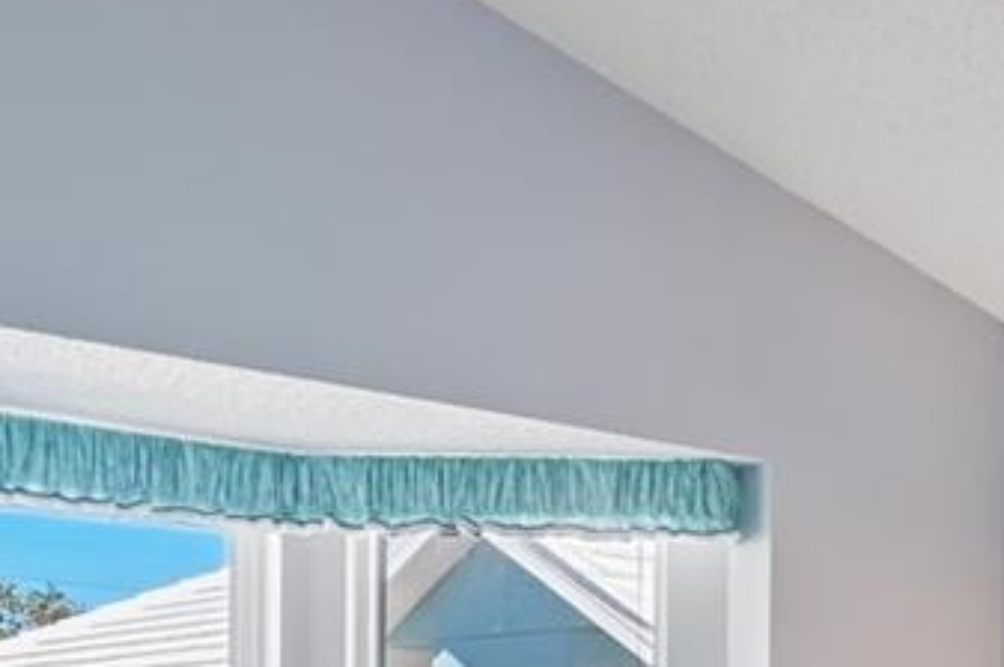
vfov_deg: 17.0
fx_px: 2117
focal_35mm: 76
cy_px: 831
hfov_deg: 24.6
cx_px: 1144
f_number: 8
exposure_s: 1/60
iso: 400
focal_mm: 16
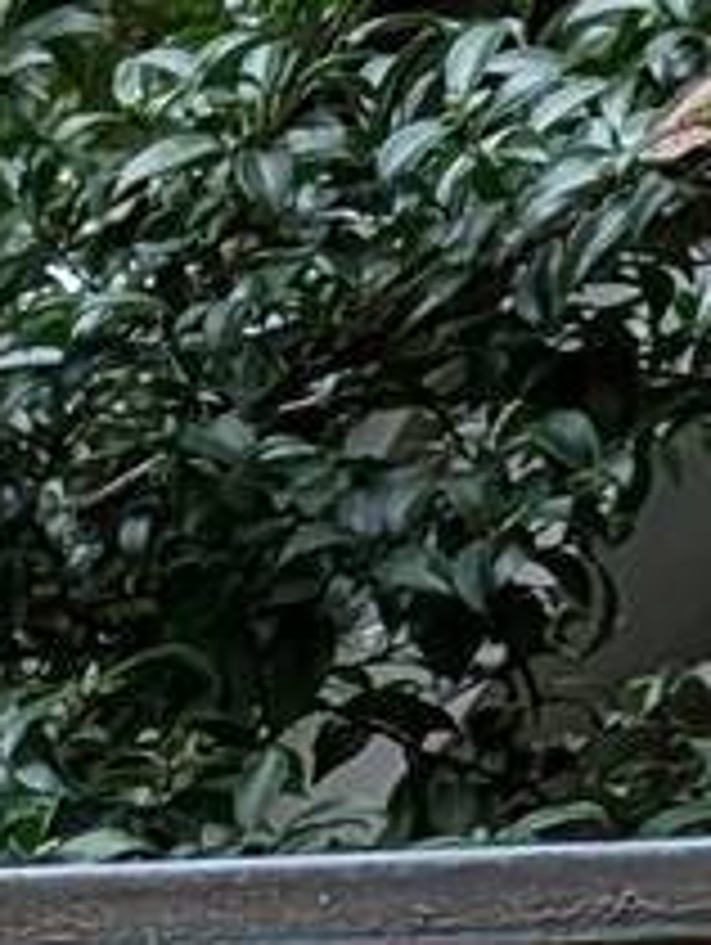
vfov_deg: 8.5
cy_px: 3051
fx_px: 5002
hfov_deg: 7.2
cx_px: -1438
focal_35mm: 183
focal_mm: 6.9
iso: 606
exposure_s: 1/122
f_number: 1.68
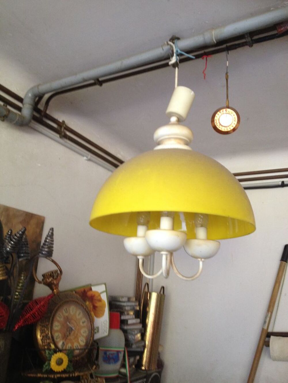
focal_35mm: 35
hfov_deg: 40.7
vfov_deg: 52.6
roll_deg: -5.6
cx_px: 144
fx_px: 388
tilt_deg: +16.4
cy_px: 192
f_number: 2.4
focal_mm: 4.28
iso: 125
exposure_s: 1/20
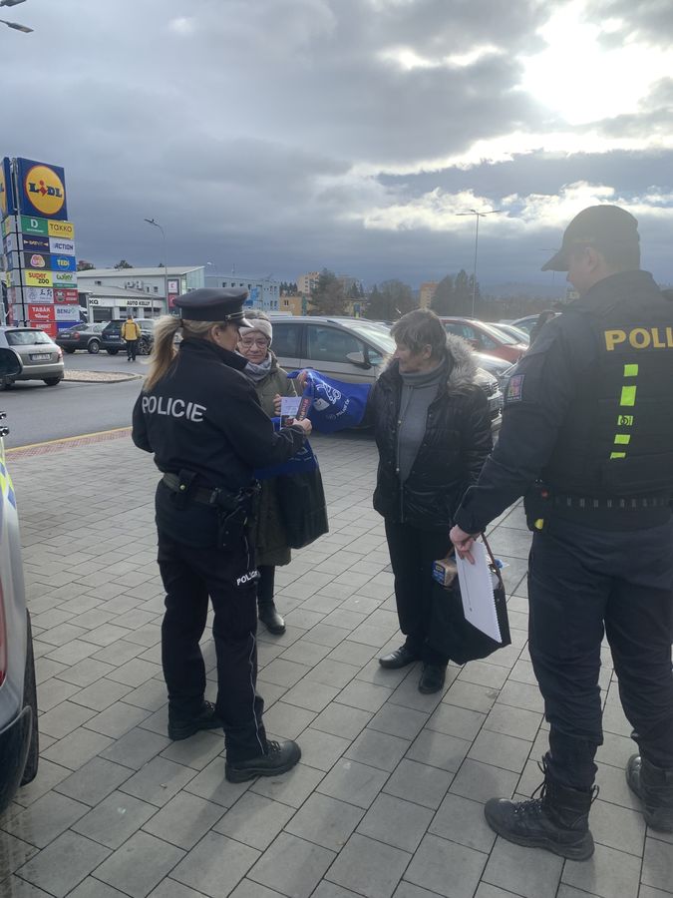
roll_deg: -0.4
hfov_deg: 53.1
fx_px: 674
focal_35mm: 26
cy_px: 449
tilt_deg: -9.3
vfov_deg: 67.3
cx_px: 336
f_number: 1.8
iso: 25
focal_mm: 4.25
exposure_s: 1/789
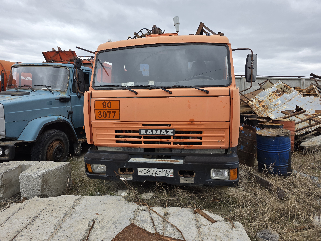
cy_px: 120
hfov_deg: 73.9
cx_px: 160
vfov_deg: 58.9
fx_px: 213
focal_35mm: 23
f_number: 1.7
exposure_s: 1/1517
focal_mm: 6.3
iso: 80
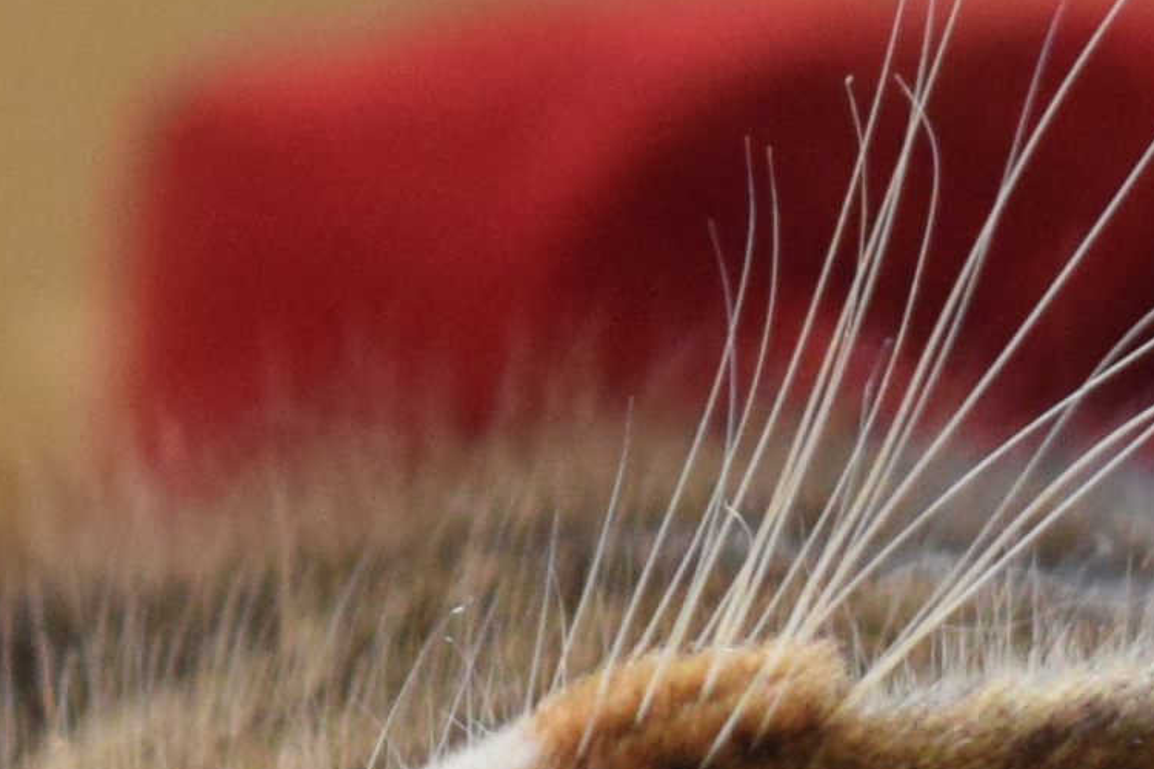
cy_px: 644
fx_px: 11924
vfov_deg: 3.7
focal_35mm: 372
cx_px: -228
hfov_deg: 5.5
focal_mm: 31
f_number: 4.2
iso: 1000
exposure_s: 1/60
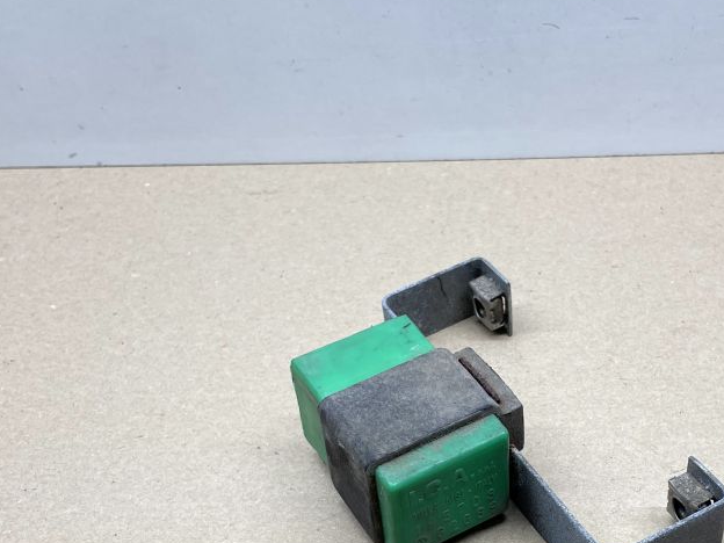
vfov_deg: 28.4
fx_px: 1046
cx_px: 484
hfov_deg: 37.8
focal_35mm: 50
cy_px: 449
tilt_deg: -45.7
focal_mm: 4.2
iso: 50
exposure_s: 1/100
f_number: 1.6
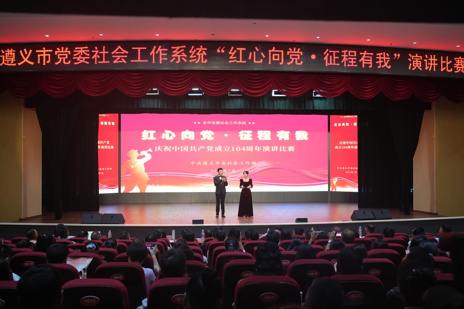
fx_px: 451
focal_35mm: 35
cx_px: 232
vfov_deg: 37.9
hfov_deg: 54.4
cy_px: 154
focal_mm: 35
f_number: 5.6
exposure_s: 1/160
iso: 3200
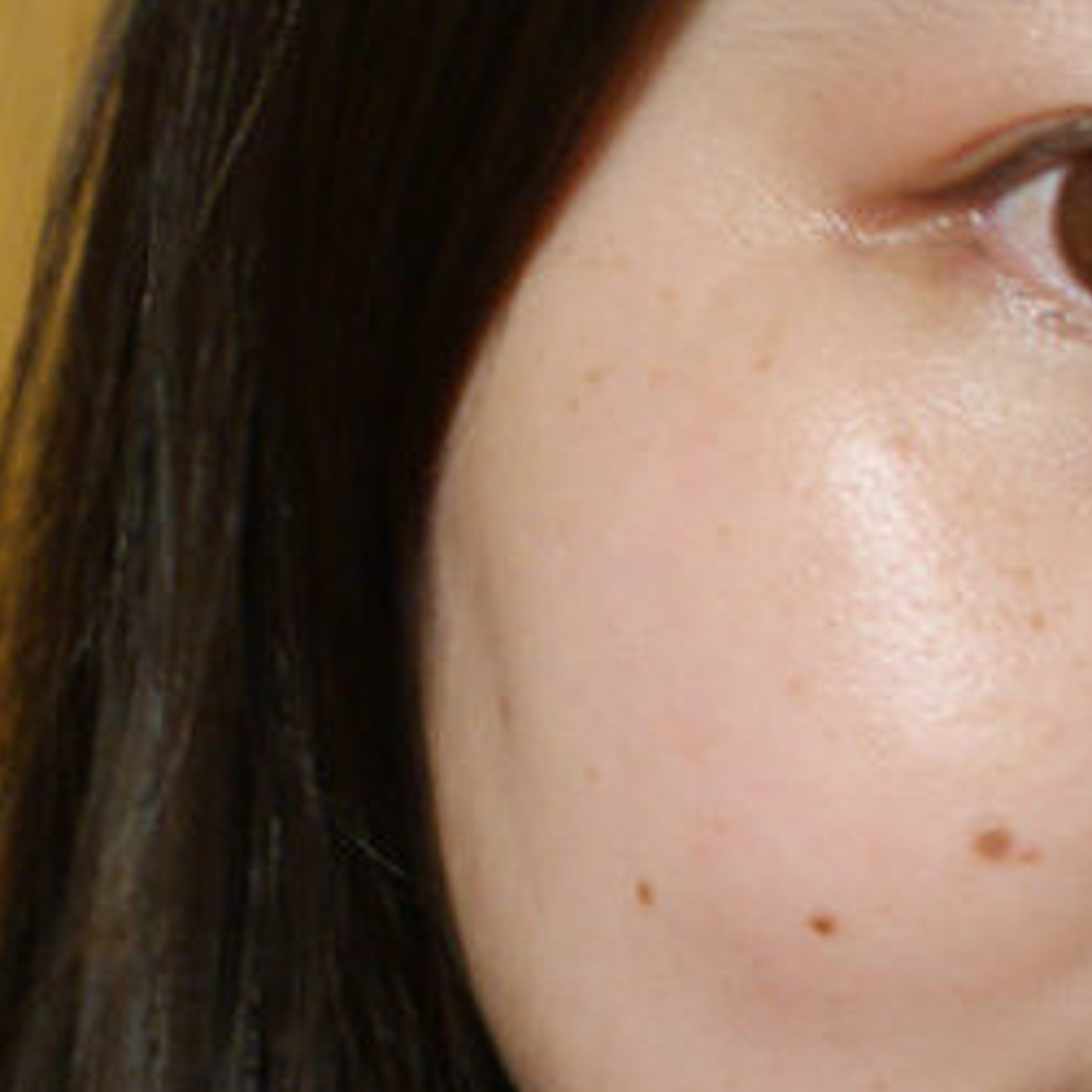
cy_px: 1201
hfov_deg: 14.4
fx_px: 4069
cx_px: 1540
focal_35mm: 114
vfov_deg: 14.9
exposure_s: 1/60
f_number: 1.7
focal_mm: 15
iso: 640
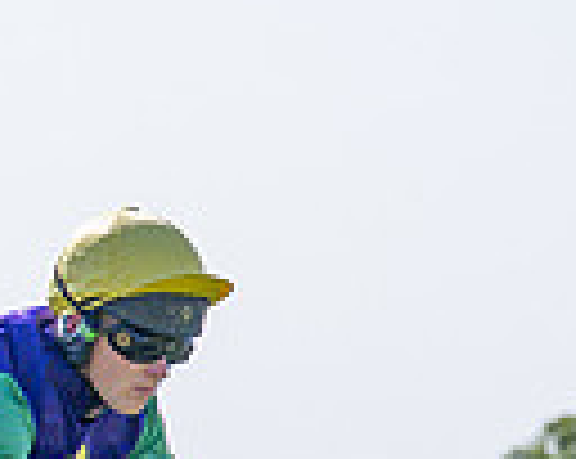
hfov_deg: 4.0
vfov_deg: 3.2
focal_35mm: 484
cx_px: -252
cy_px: 952
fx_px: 8238
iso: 200
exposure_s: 1/2000
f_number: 4
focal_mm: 88
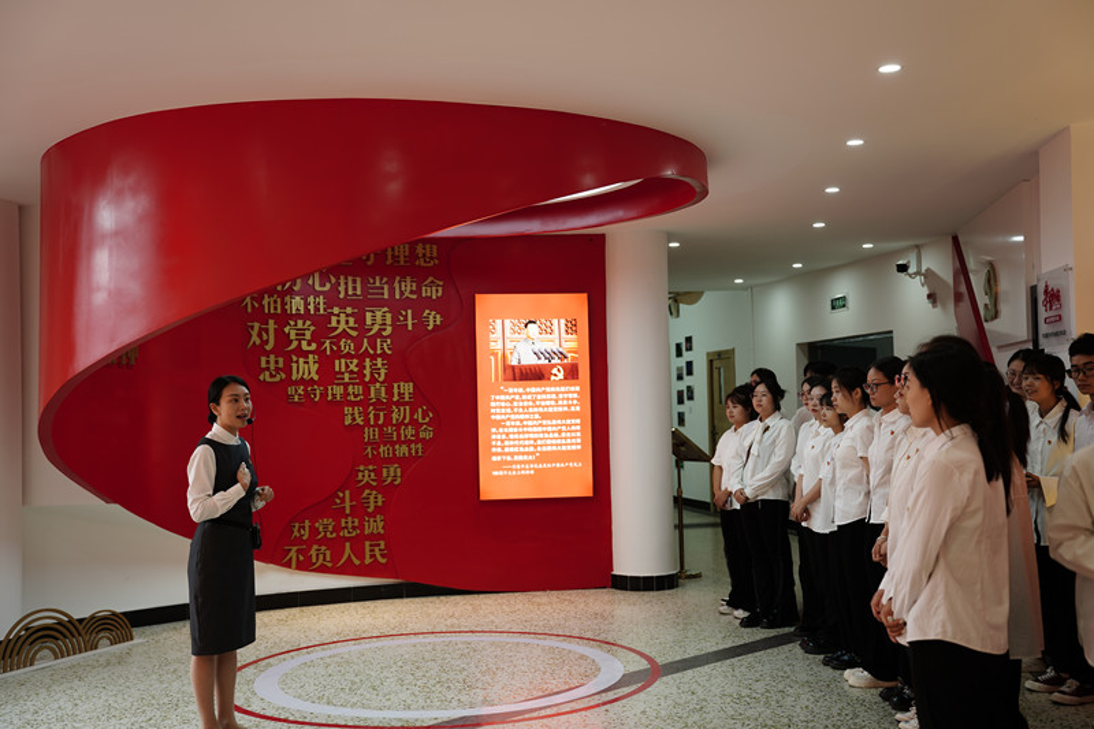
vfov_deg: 33.4
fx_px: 1215
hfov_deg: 48.5
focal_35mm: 40
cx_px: 547
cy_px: 364
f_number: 3.2
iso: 100
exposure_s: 1/30
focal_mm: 40
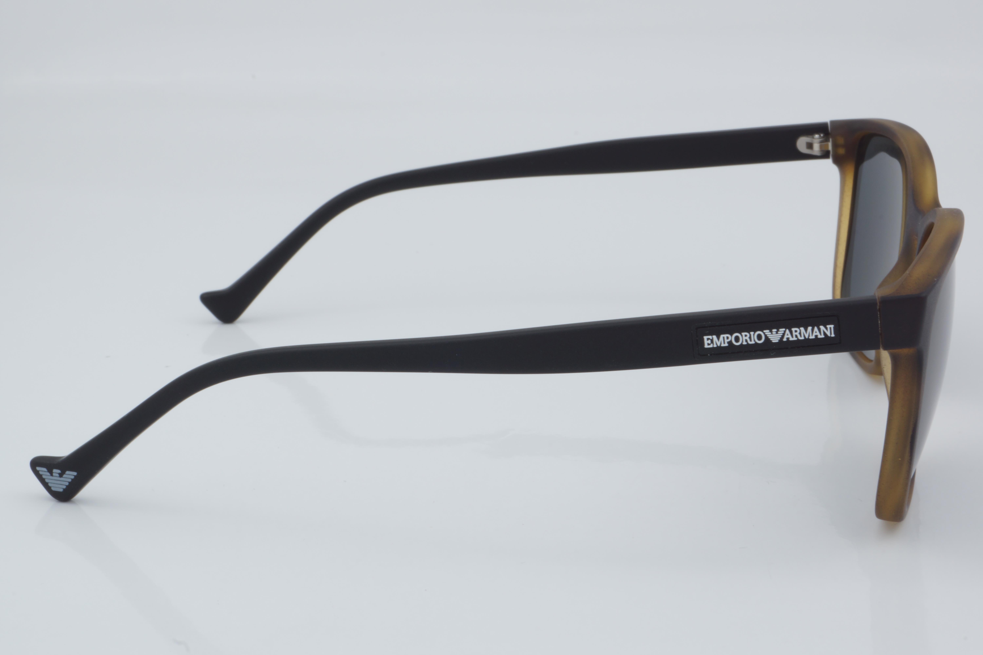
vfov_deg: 18.2
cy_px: 328
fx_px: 2048
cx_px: 492
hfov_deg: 27.0
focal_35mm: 75
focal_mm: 50
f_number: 32
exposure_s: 1/4
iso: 100
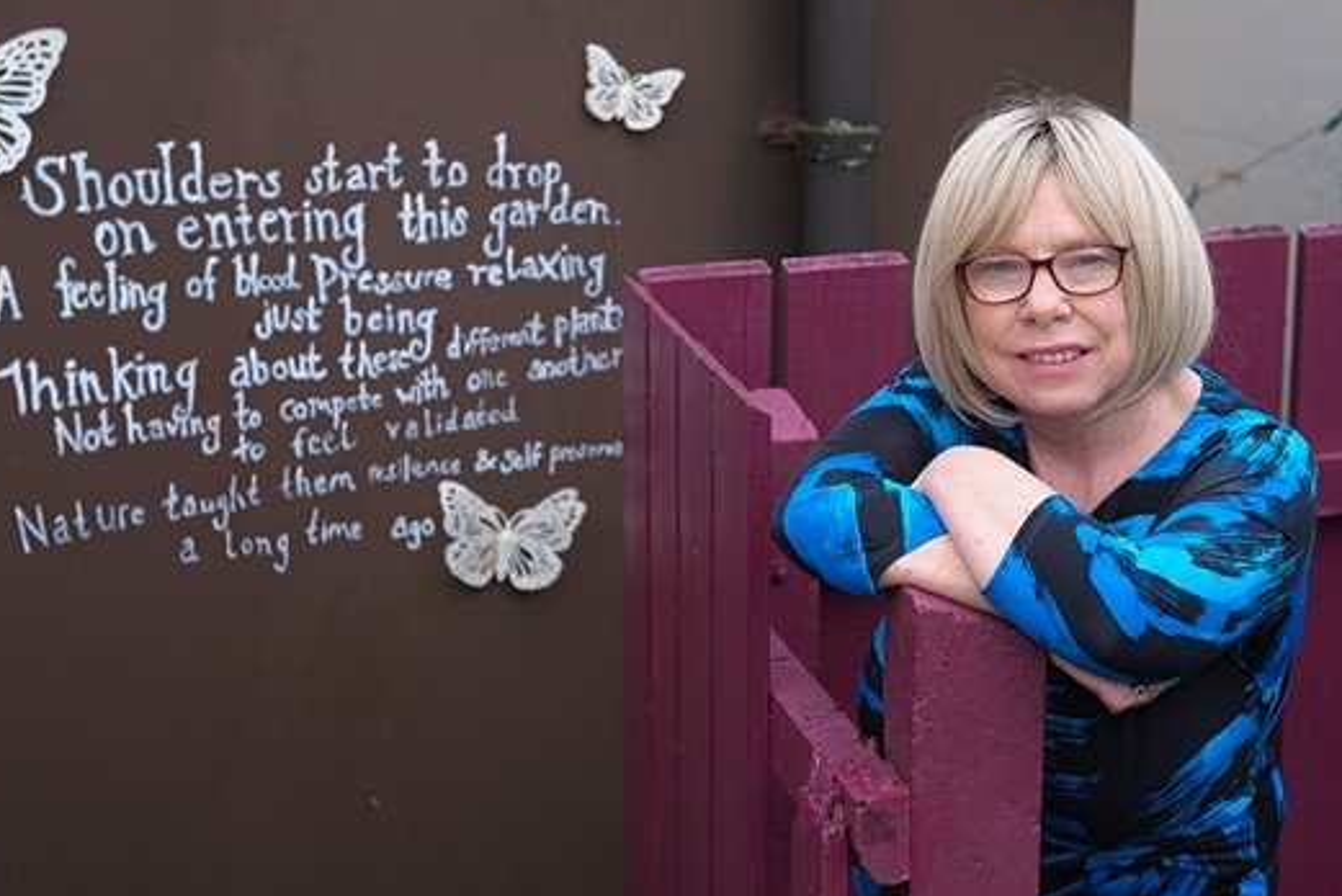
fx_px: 2275
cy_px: 409
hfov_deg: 32.8
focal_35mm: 61
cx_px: 572
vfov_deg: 22.3
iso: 400
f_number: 3.6
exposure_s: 1/180
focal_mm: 35
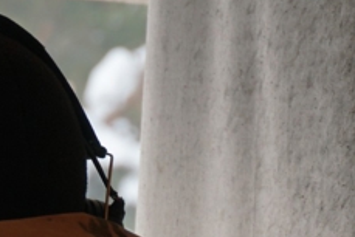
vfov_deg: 4.4
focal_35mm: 310
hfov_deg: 6.5
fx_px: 3055
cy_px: 349
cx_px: -208
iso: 100
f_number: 5.6
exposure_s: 1/100
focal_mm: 63
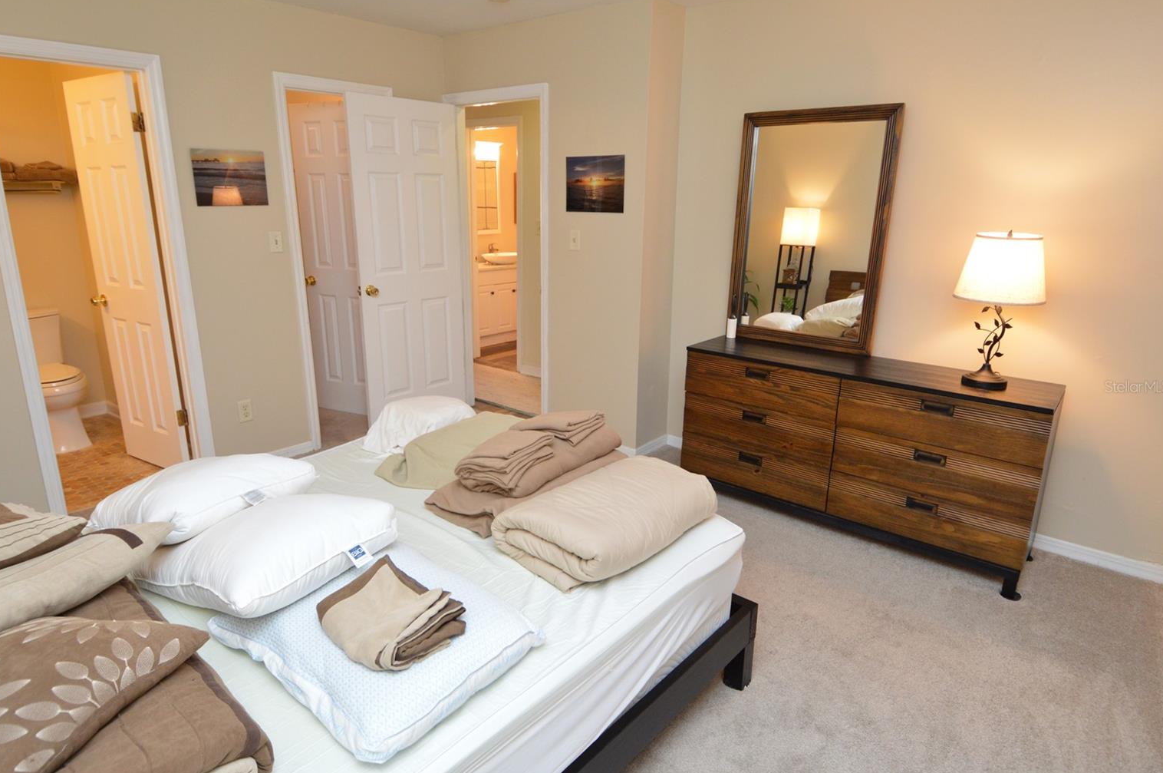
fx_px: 613
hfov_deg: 86.9
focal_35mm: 19
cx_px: 559
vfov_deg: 64.4
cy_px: 386
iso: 720
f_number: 4
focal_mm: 12
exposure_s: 1/60
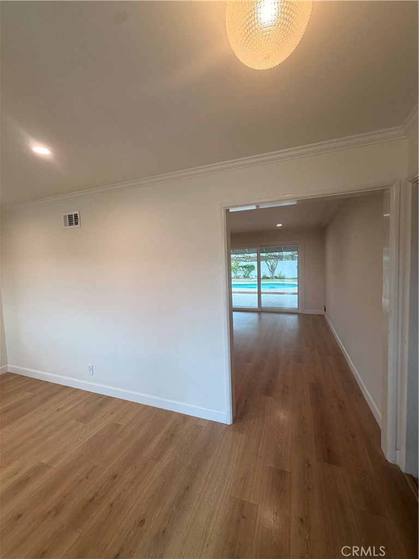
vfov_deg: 102.1
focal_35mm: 14
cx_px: 210
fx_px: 226
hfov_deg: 85.7
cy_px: 280
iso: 160
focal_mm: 2.22
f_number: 2.2
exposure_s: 1/120
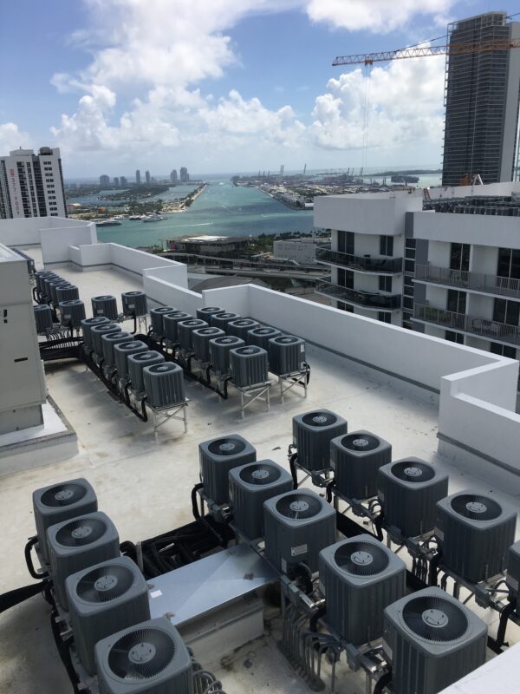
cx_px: 260
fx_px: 581
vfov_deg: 61.7
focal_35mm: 29
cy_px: 347
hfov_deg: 48.2
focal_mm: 4.15
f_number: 2.2
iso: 25
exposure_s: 1/2747
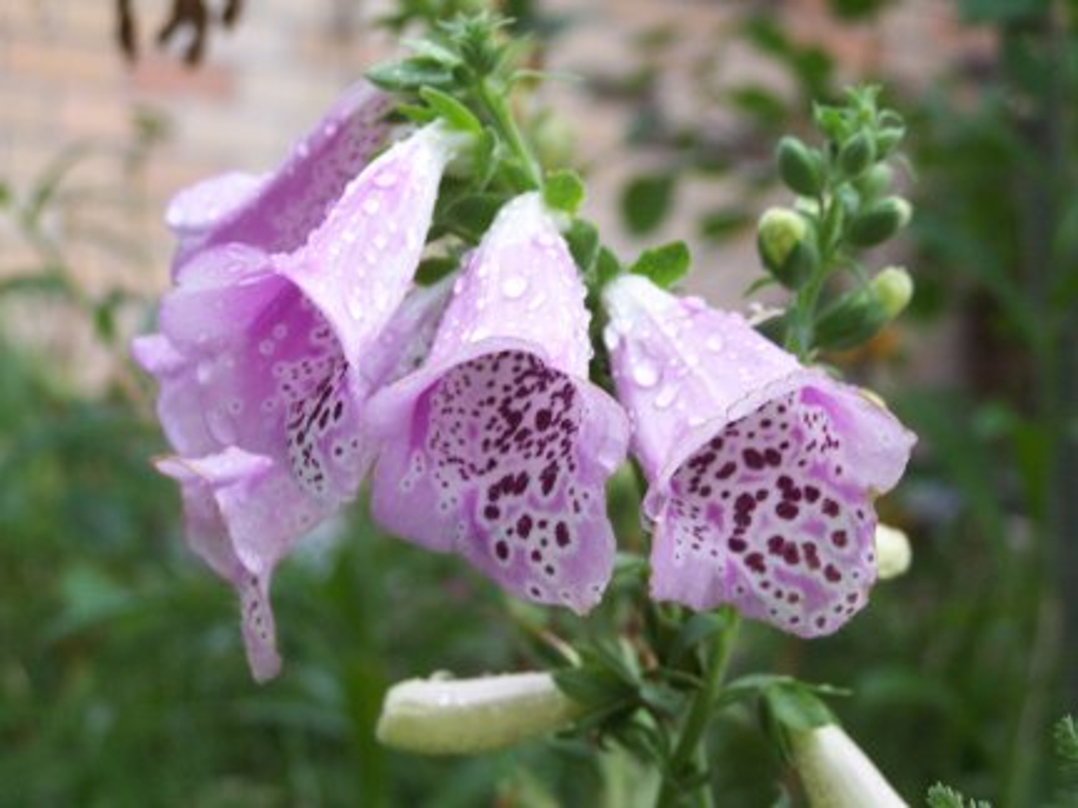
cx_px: 539
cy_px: 404
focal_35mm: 94
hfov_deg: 20.9
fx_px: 2927
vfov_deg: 15.7
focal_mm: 15.6
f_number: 3.2
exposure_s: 1/25
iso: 140
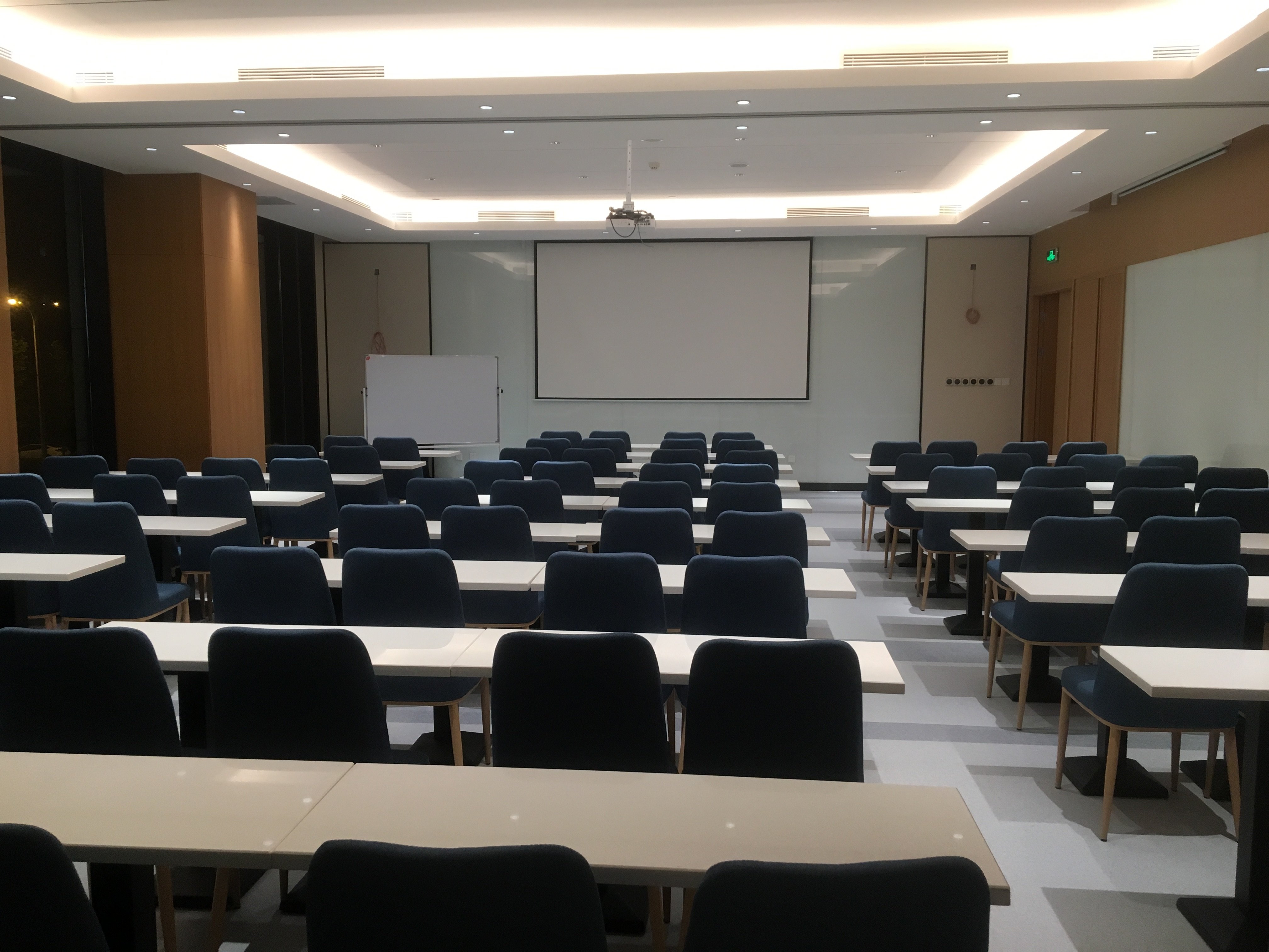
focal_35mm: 29
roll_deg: -0.3
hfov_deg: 61.7
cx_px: 634
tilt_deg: -6.0
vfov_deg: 48.2
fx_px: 1063
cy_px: 476
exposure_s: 1/33
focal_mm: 4.15
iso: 50
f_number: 2.2
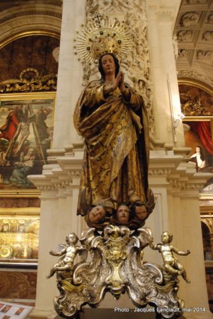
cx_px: 106
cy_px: 160
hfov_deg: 48.1
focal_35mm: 27
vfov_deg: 67.3
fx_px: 239
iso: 1600
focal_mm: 18
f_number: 3.5
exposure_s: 1/15
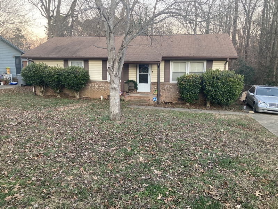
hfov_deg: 63.4
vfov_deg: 49.7
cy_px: 104
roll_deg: +0.9
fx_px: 225
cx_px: 139
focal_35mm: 28
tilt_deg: -8.8
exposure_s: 1/60
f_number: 1.8
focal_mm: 3.99
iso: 125
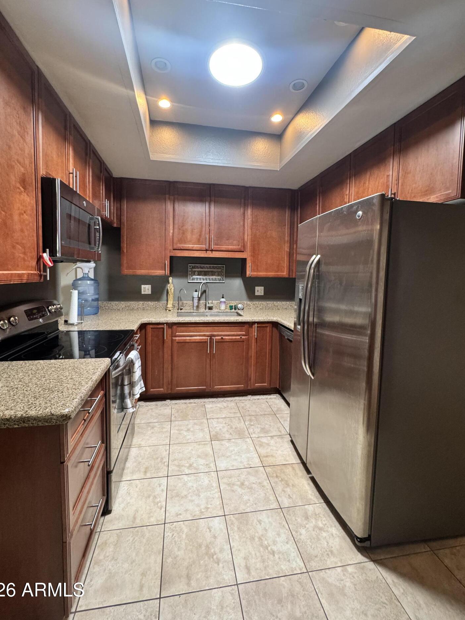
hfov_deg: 81.7
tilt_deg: -4.2
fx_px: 269
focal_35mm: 15
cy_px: 288
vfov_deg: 98.0
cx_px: 222
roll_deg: -0.7
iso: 320
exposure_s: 1/60
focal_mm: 2.22
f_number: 2.2
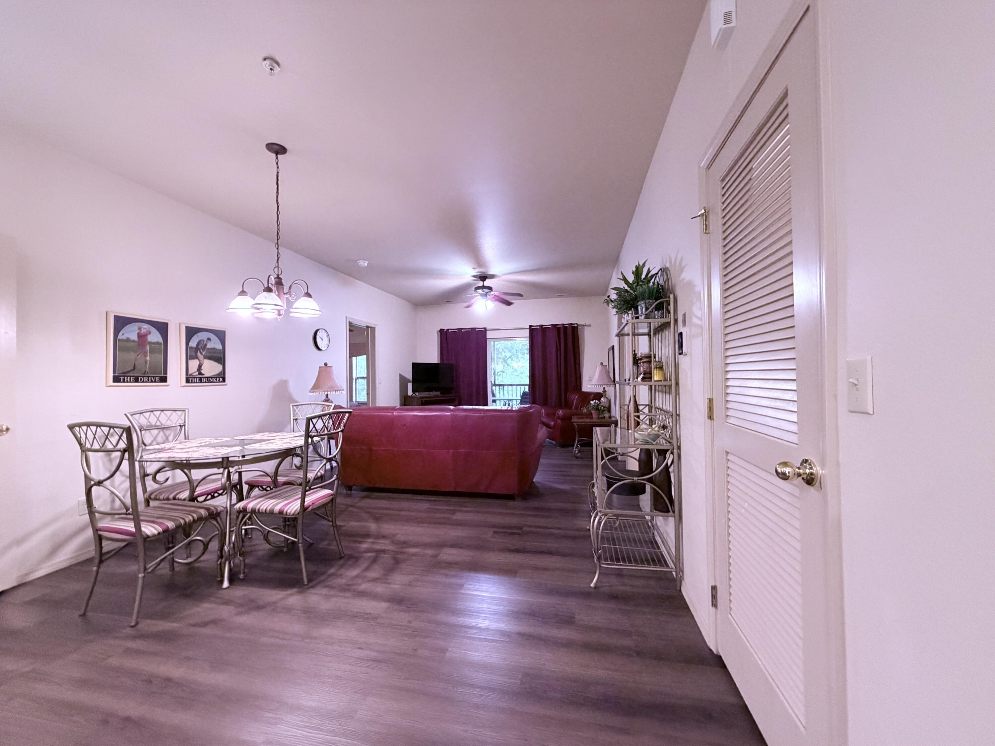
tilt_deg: -1.0
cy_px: 373
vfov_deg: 85.7
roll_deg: +1.0
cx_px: 498
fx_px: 402
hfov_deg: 102.1
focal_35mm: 14
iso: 500
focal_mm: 2.22
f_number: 2.2
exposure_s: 1/60
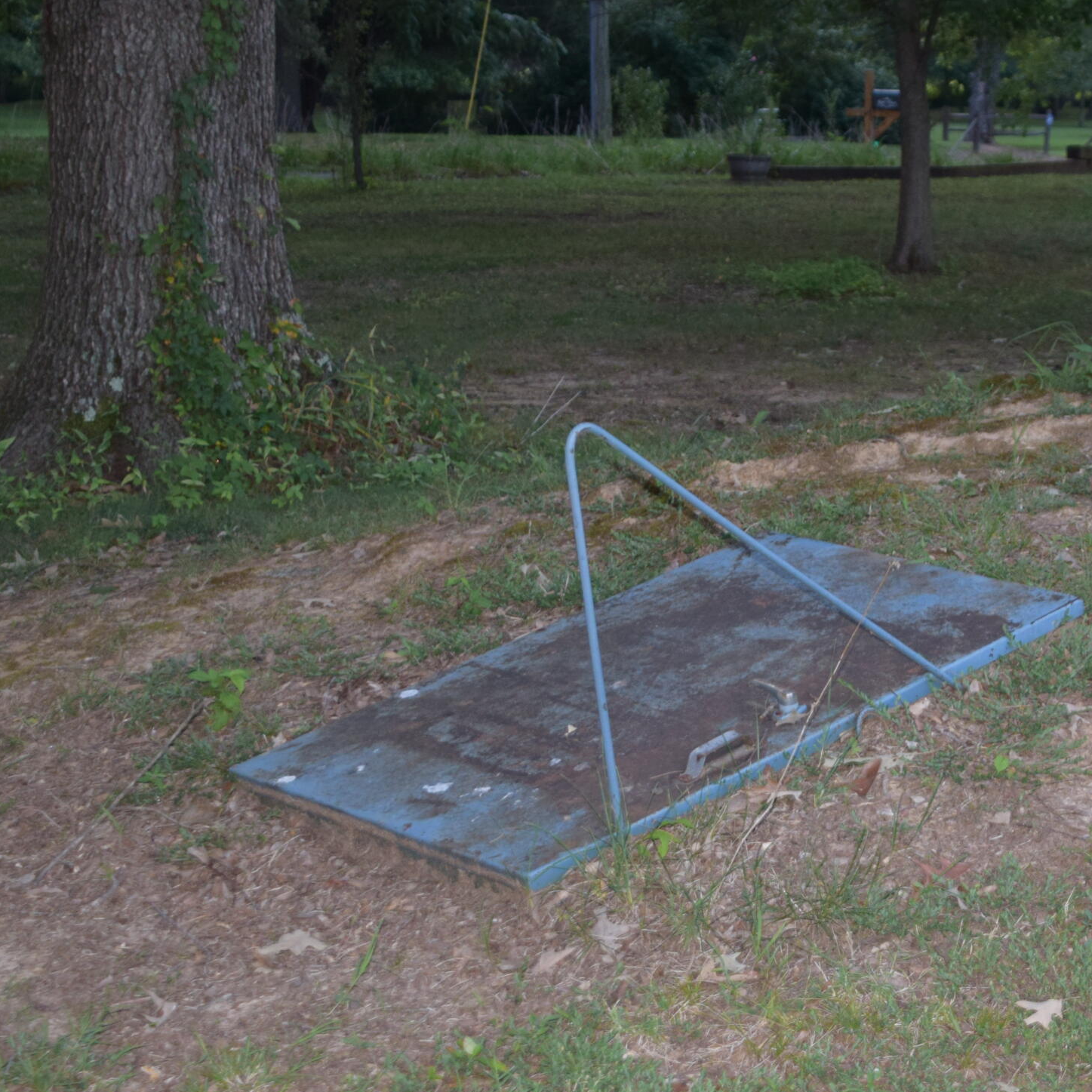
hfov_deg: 22.9
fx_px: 2641
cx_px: 949
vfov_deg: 23.4
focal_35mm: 74
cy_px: 548
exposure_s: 1/60
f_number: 4
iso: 800
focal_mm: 28
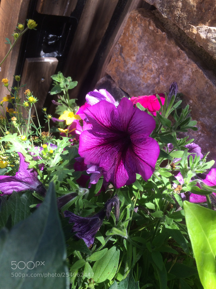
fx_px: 241
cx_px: 108
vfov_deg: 61.7
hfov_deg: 48.2
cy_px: 144
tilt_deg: -44.5
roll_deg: -32.9
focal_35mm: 29
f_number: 2.2
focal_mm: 4.15
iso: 32
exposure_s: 1/380
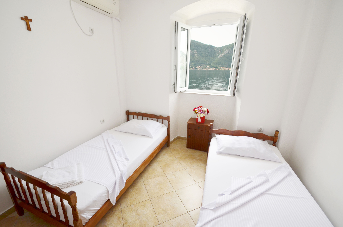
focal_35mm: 15
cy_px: 114
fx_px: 143
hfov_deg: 100.5
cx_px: 172
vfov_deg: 77.1
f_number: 5.6
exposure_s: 1/125
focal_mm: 10
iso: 200
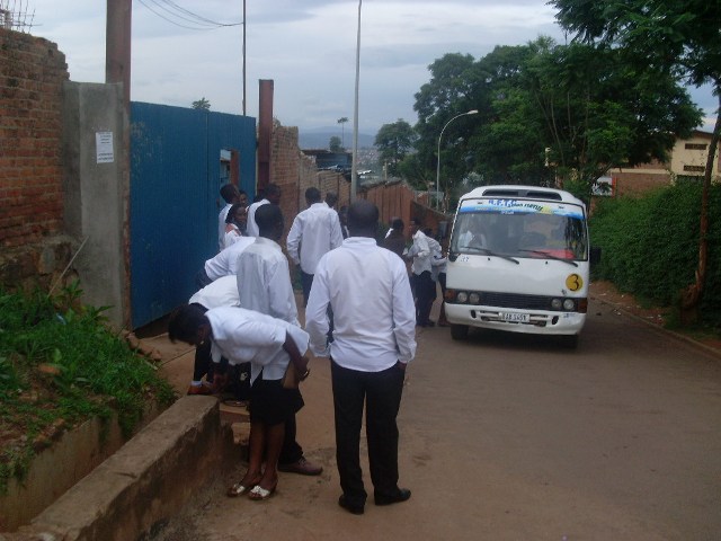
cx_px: 360
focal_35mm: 38
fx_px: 791
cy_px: 270
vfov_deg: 37.7
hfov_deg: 49.0
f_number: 3
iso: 100
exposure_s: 1/90
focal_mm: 6.3
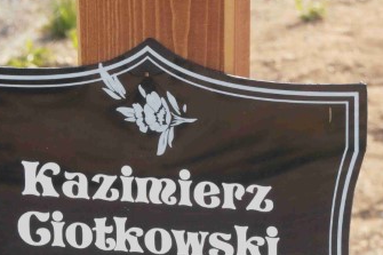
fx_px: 3509
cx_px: 204
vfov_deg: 4.2
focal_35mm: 330
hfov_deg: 6.2
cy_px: 248
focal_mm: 29.44
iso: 80
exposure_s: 1/200
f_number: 5.9
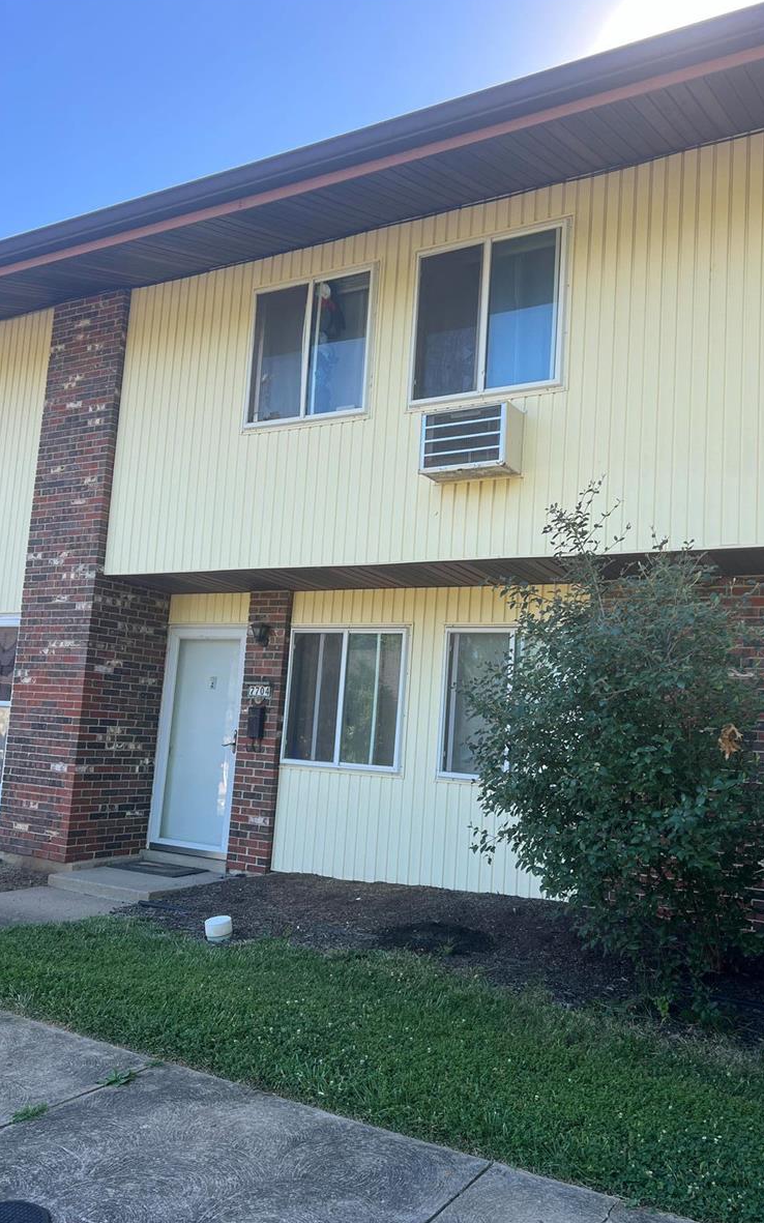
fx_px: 933
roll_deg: -2.9
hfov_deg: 44.5
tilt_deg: +7.2
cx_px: 398
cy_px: 610
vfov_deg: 66.5
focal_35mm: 28
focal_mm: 5.7
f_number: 1.5
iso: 50
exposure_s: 1/705
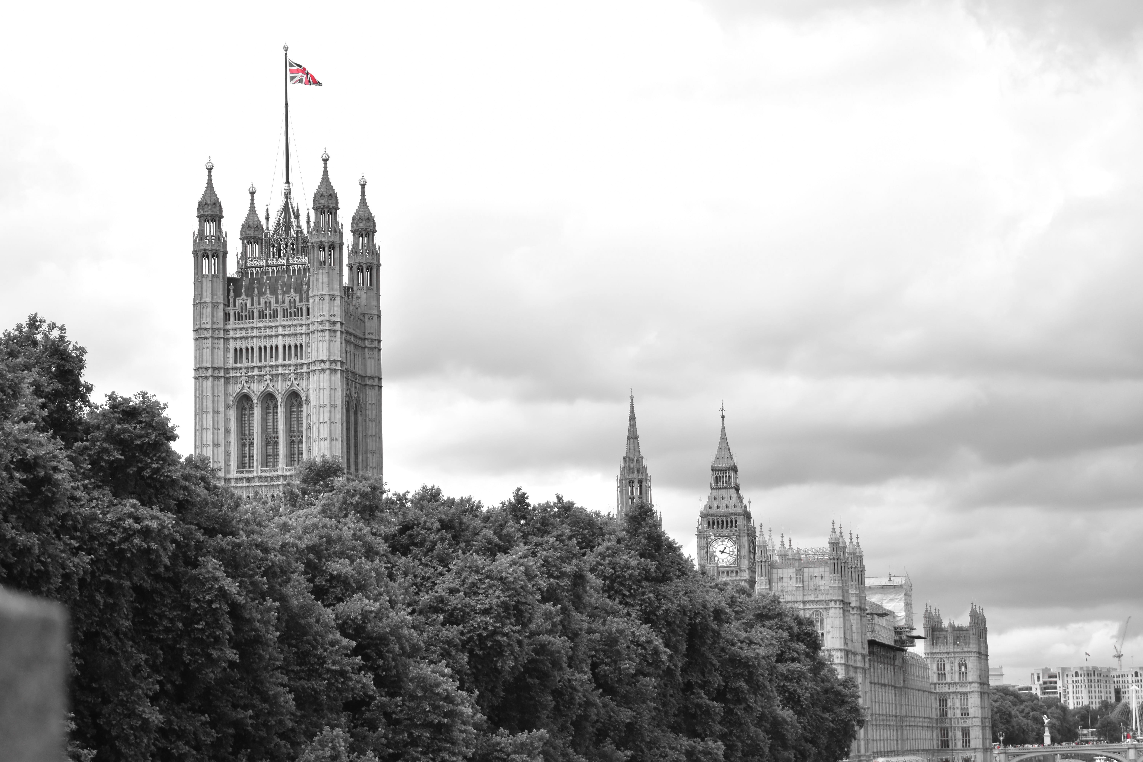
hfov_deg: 24.6
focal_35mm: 82
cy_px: 381
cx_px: 572
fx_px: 2619
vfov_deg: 16.6
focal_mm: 55
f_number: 5.6
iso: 800
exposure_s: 1/1600
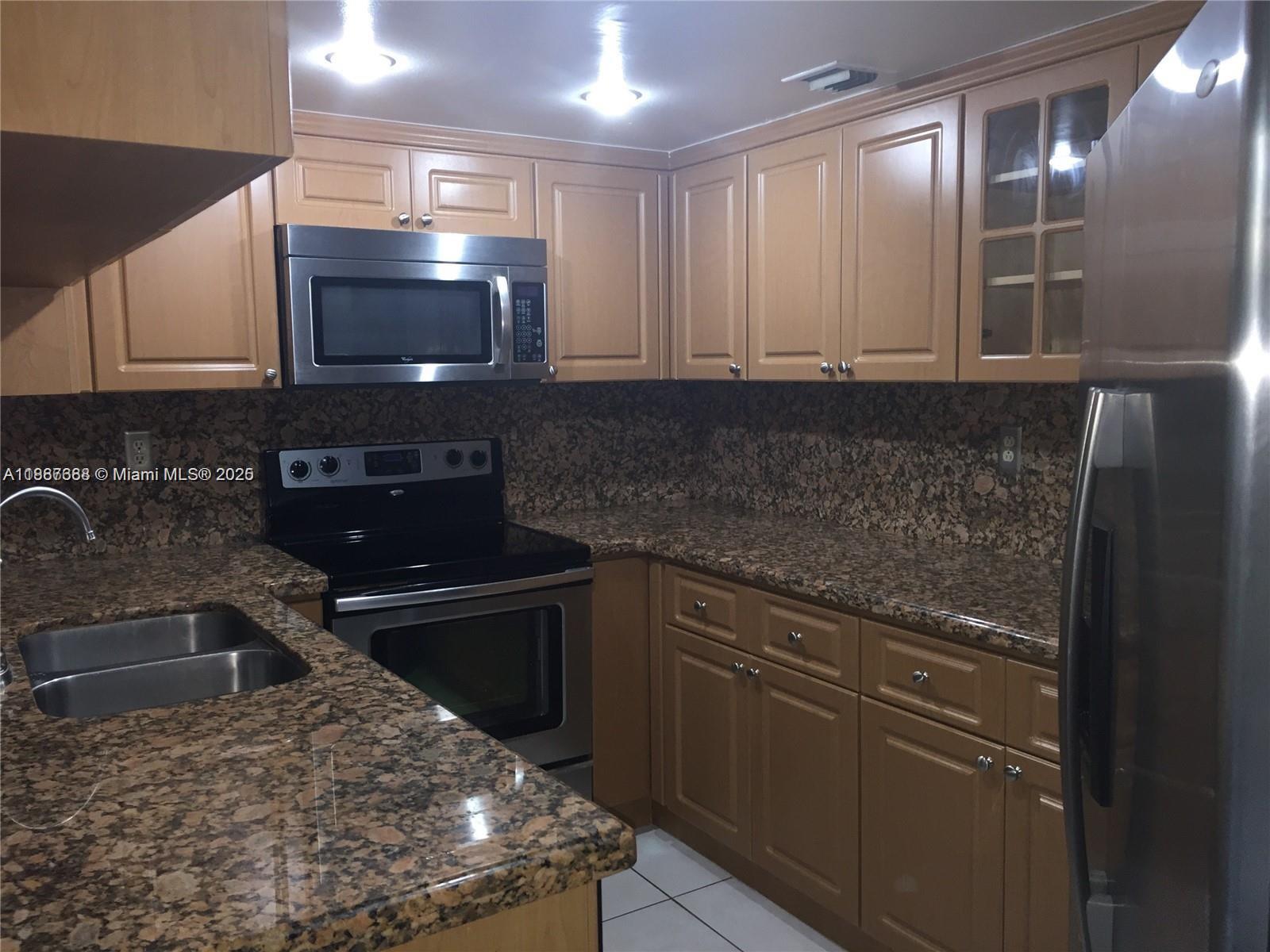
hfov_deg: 61.7
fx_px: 1064
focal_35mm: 29
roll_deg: +1.1
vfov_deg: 48.2
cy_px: 476
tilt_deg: -5.3
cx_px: 635
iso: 100
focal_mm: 4.15
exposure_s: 1/17
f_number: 2.2
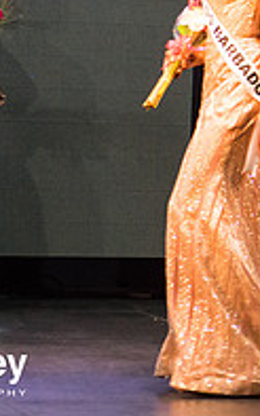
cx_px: 655
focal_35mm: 294
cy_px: 38
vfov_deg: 7.1
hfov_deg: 4.4
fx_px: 3336
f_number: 5
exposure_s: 1/160
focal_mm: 70
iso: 4000
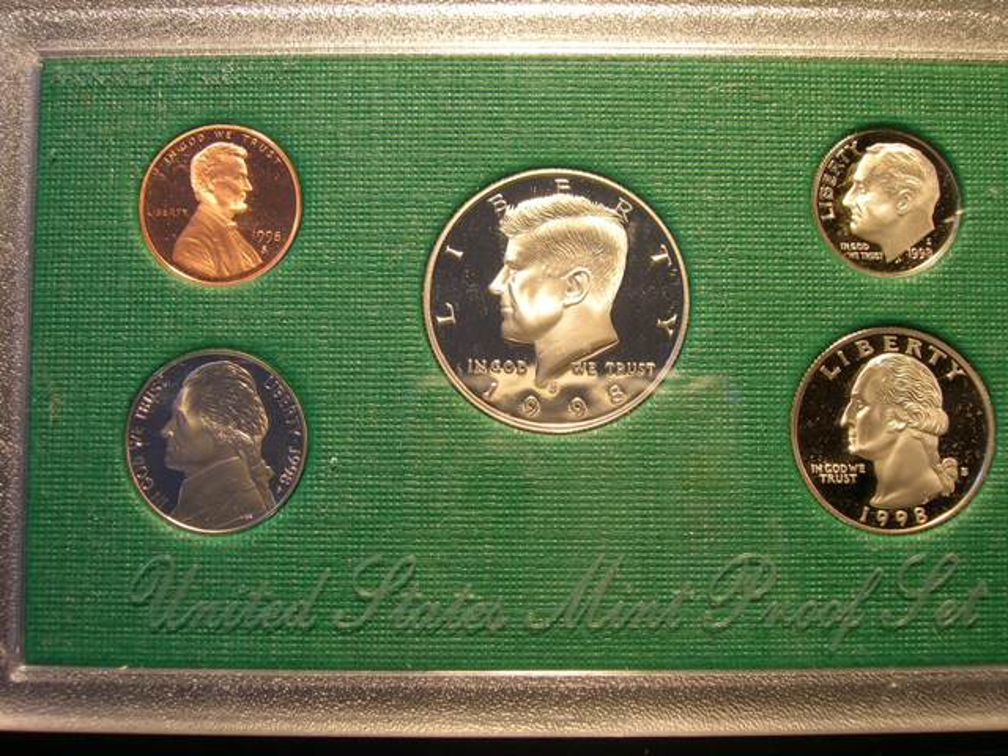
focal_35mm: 46
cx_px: 504
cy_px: 378
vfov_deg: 31.5
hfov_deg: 41.2
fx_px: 1339
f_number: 3.2
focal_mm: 7.7
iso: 50
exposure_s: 1/5.8
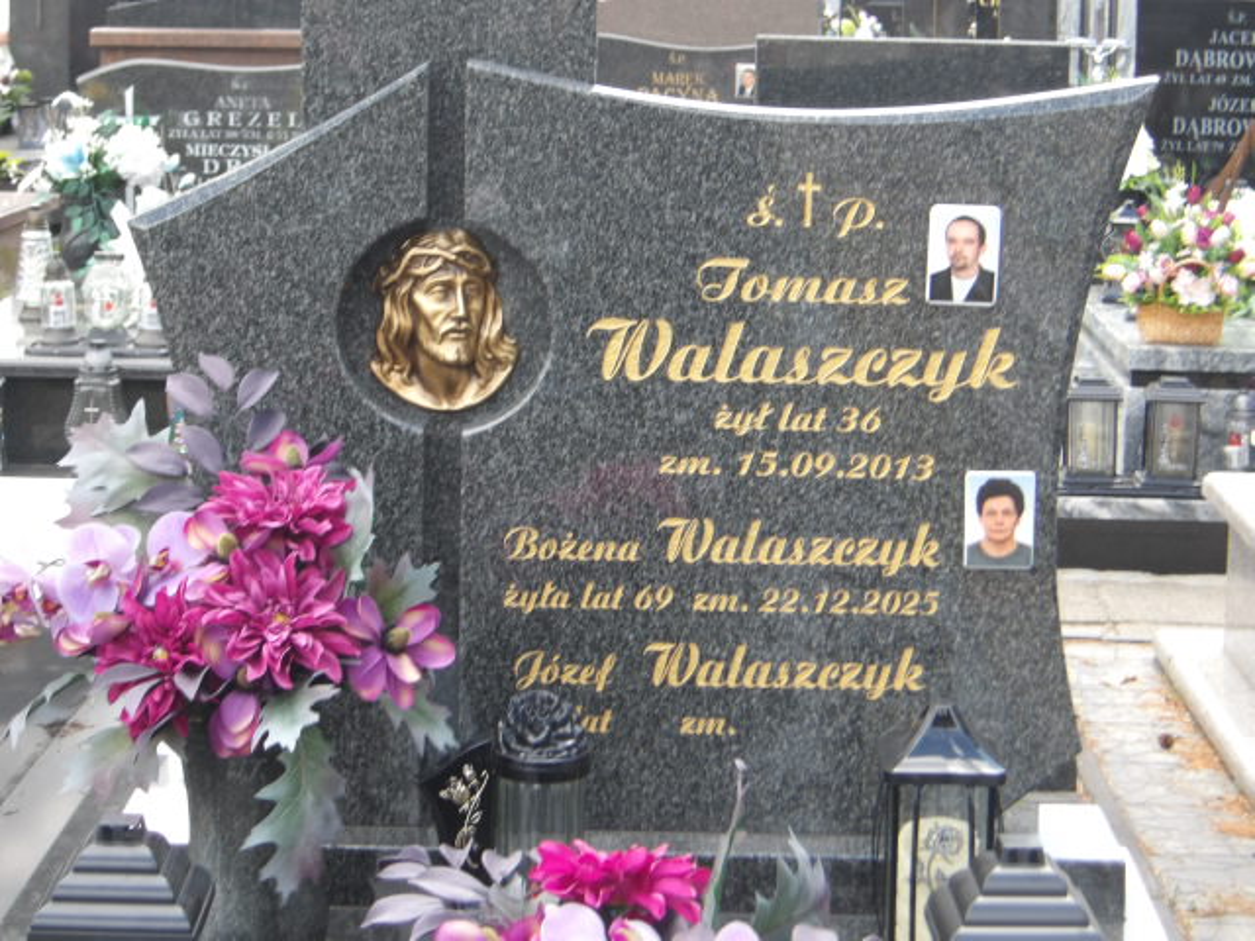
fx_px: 3154
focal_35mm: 87
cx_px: 628
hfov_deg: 22.5
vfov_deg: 17.0
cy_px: 470
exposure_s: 1/57
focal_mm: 15.6
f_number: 5.6
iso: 100
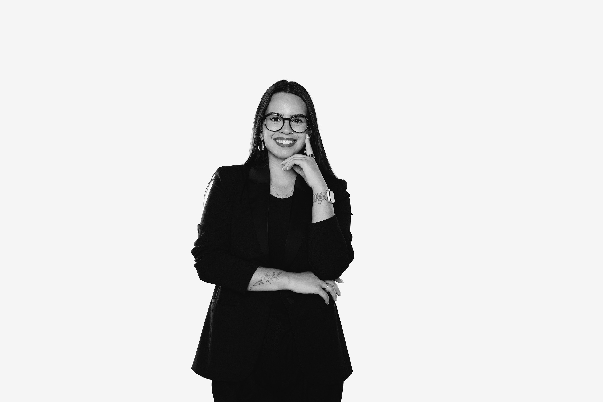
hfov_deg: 53.1
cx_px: 302
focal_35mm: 36
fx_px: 603
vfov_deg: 36.9
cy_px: 201
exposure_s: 1/160
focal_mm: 36
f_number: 8
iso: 320
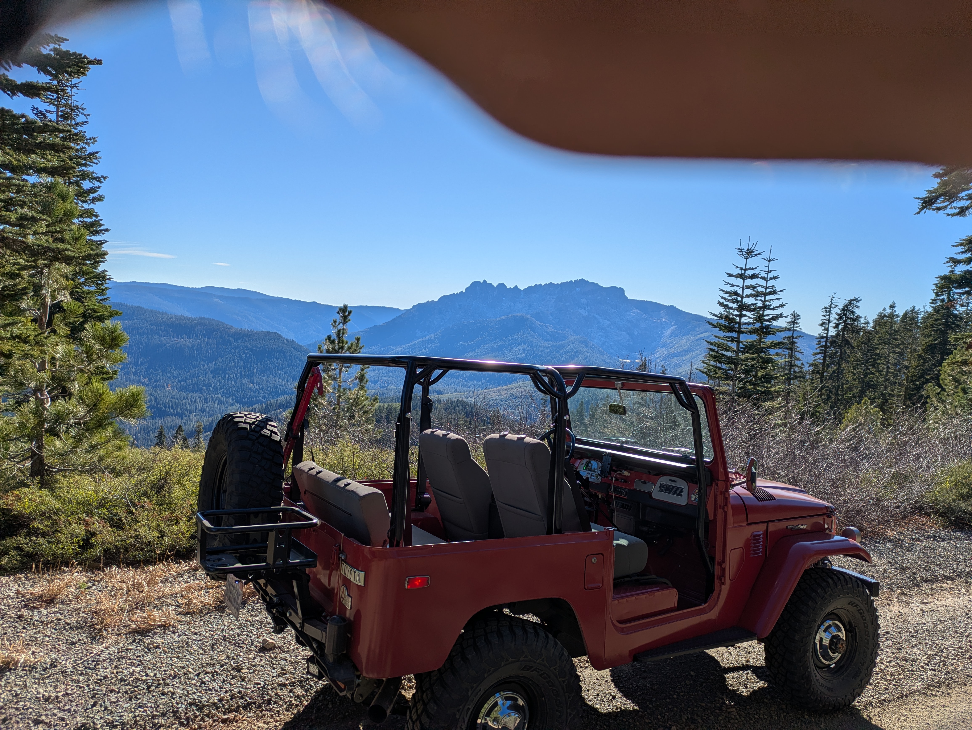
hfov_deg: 69.4
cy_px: 365
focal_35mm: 25
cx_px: 486
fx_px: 702
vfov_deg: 54.9
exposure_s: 1/2732
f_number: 1.89
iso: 47
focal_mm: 5.43
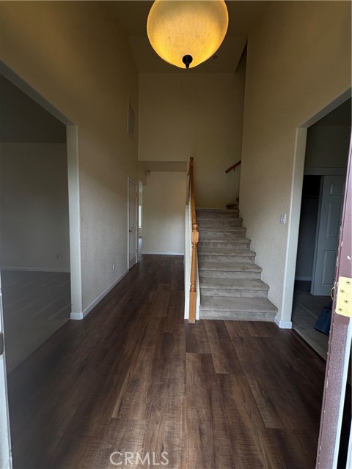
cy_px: 234
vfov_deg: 102.1
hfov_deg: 85.7
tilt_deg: -3.4
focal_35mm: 14
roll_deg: -2.0
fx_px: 190
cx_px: 176
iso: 80
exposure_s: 1/120
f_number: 2.2
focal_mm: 2.22
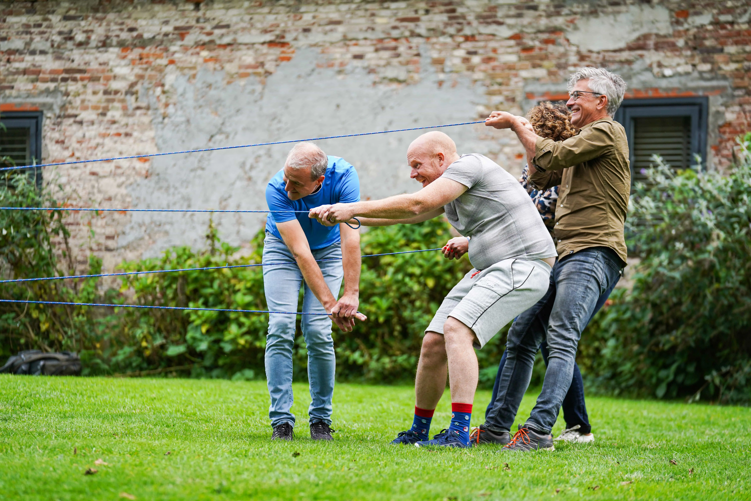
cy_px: 250
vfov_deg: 9.8
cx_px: 376
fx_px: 2920
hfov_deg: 14.7
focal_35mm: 140
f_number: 2.8
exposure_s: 1/640
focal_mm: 140
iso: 200
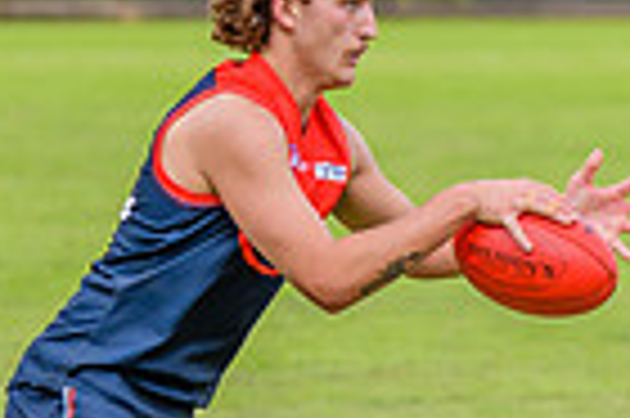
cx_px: 414
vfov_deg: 1.1
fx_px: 22653
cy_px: 412
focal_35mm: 1296
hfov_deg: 1.6
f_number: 7.1
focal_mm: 250
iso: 800
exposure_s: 1/1600
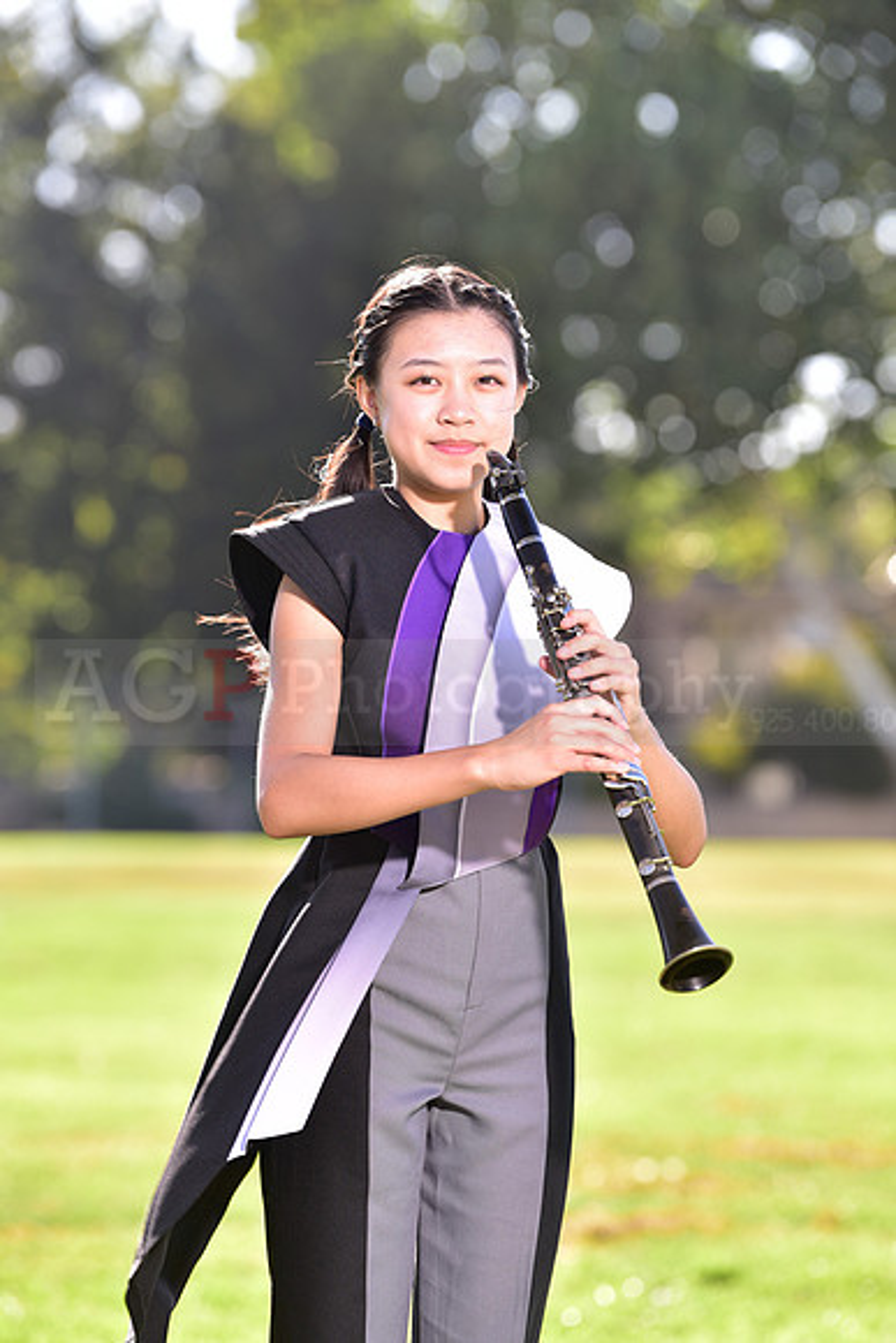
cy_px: 672
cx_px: 448
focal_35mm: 180
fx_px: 6715
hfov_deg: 7.6
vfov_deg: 11.4
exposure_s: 1/200
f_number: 4.5
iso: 100
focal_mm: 180
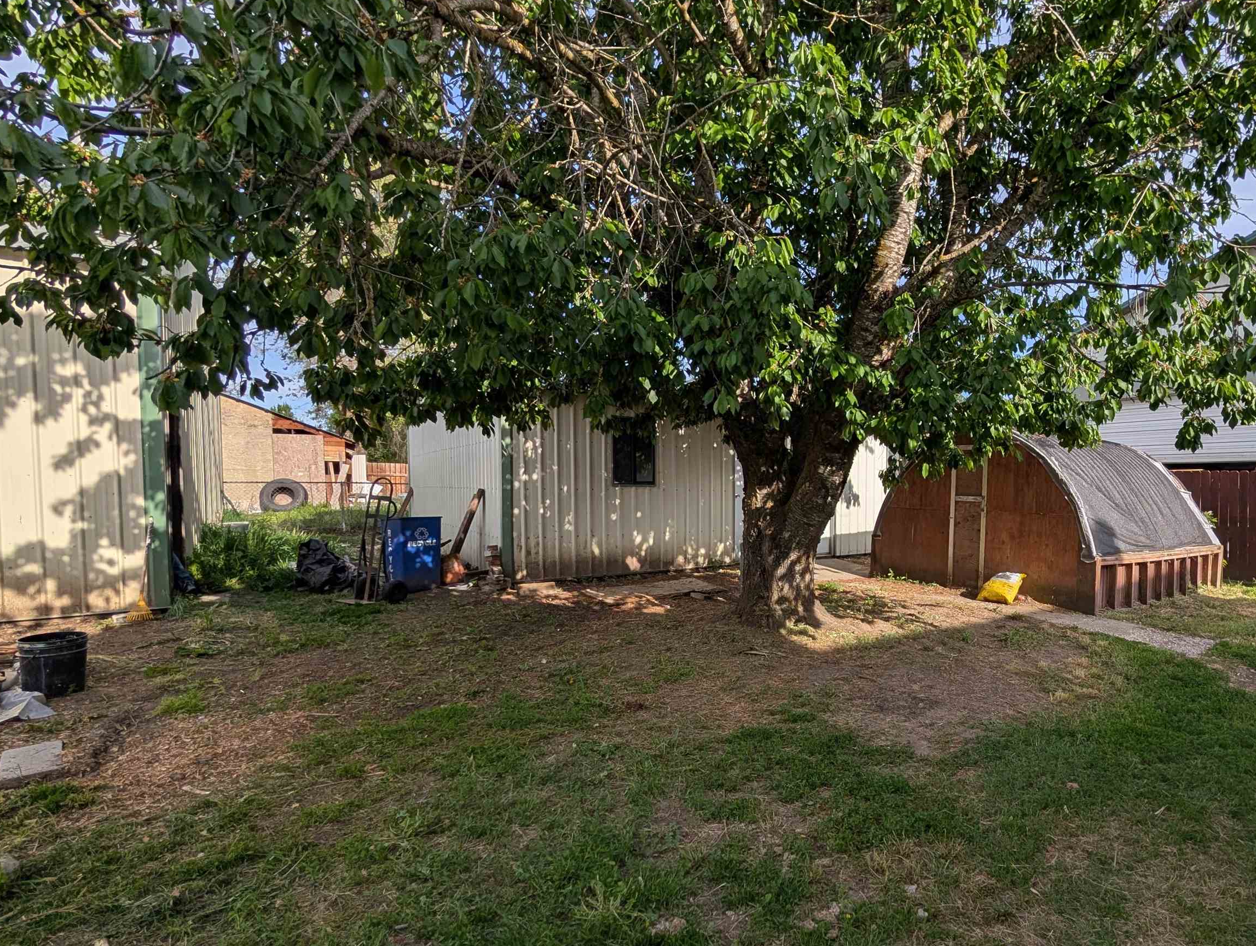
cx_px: 806
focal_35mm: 16
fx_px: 581
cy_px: 518
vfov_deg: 78.0
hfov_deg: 92.0
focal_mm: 2.02
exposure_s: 1/2439
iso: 50
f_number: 1.7
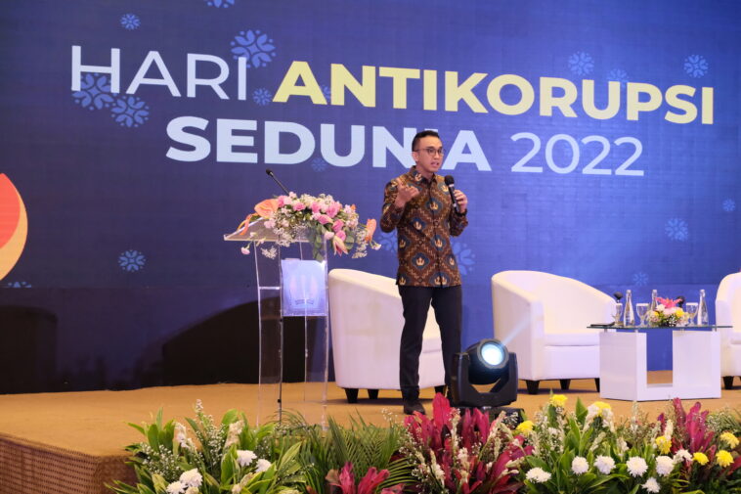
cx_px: 370
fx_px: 1811
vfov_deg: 15.5
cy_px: 247
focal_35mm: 88
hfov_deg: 23.1
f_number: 4.5
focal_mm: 58.7
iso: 3200
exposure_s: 1/60
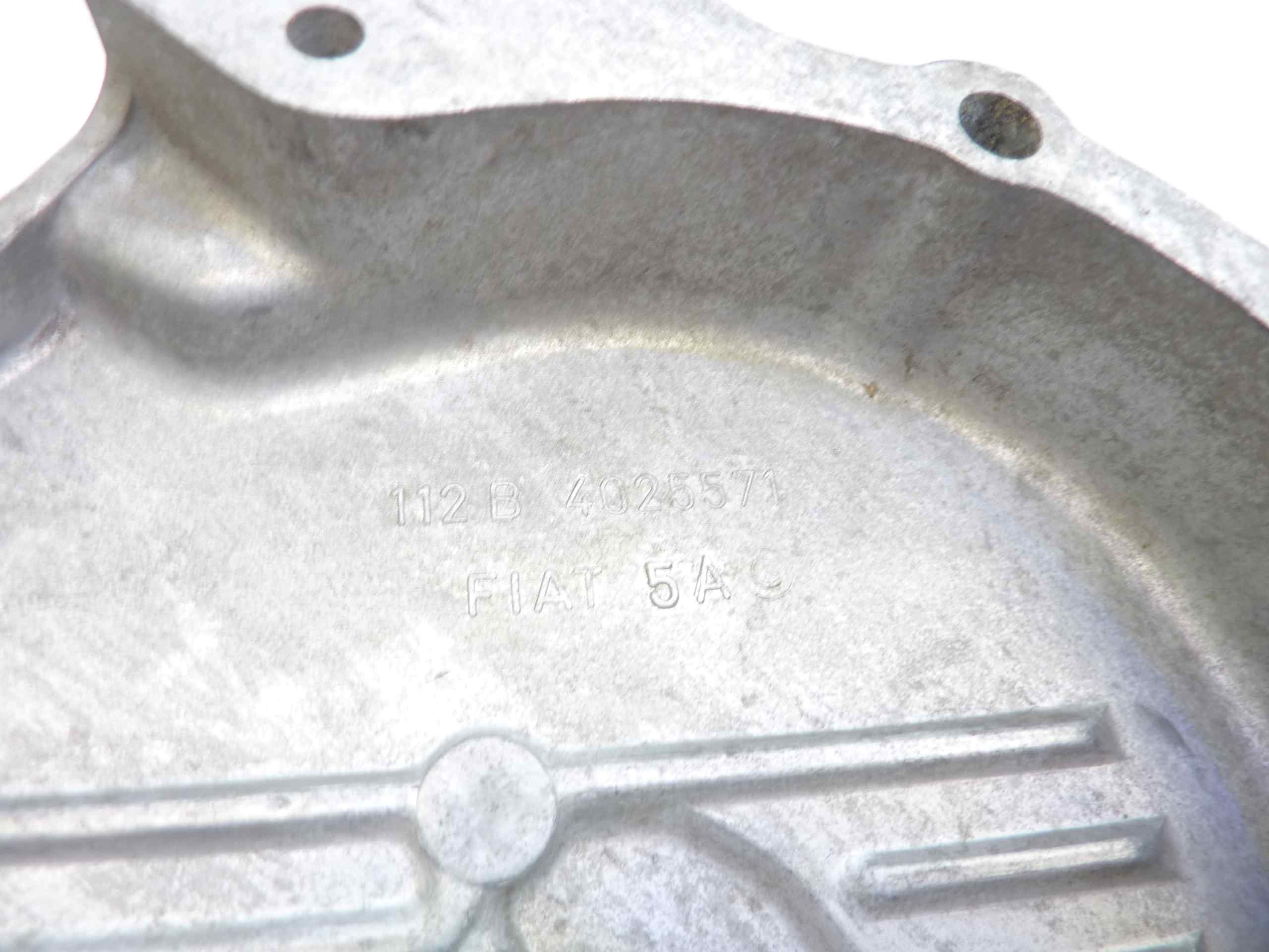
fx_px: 916
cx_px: 634
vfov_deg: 54.9
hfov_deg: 69.4
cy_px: 476
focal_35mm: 25
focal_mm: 4.1
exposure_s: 1/8
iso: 80
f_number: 3.3
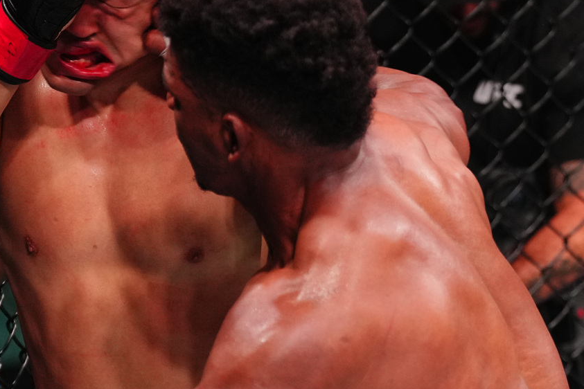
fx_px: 3585
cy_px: 182
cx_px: 258
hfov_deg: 9.3
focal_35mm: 221
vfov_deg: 6.2
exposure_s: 1/1250
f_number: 2.8
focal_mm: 115
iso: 2000
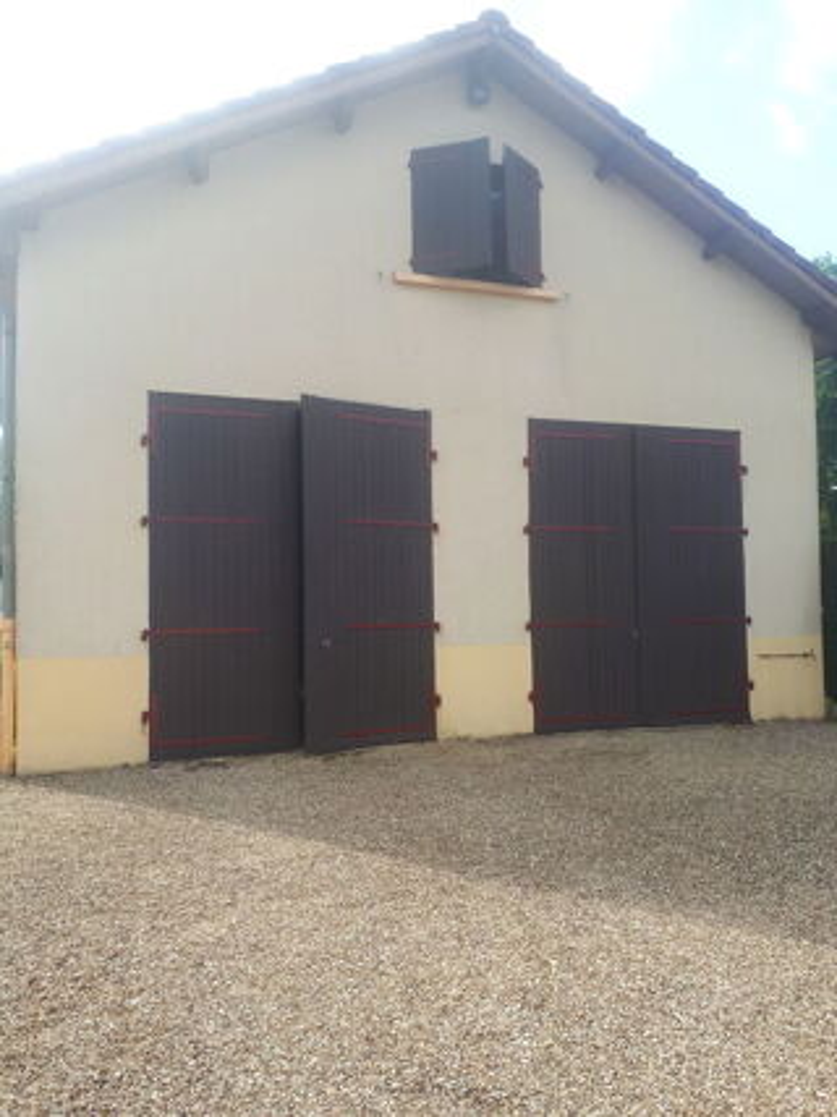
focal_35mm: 27
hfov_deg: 51.3
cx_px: 418
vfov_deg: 65.3
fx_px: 871
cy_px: 558
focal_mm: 3.6
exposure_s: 1/368
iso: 40
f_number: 1.9
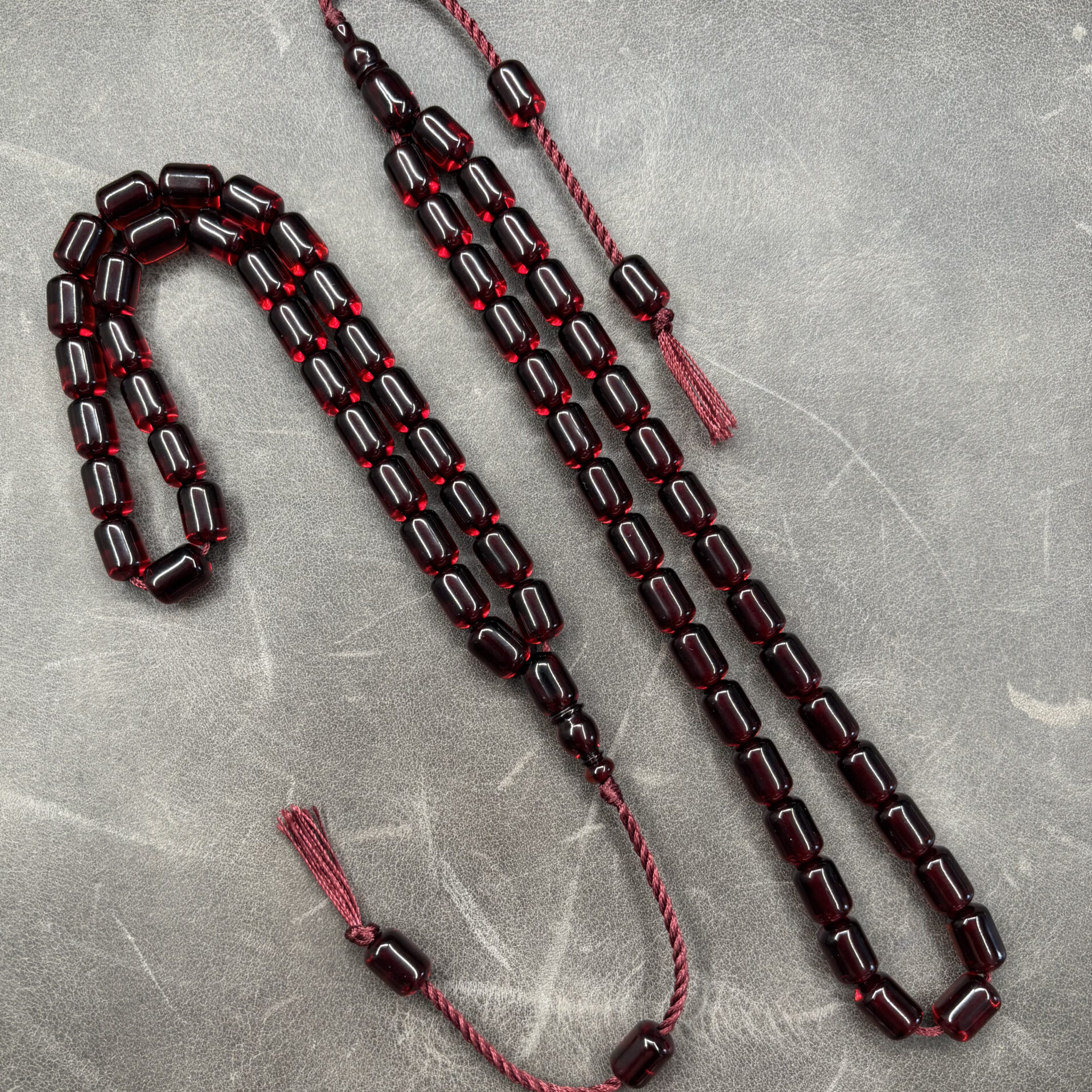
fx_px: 1106
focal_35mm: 31
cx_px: 542
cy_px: 609
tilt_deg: -85.9
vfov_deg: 52.4
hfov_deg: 52.5
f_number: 1.6
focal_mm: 5.96
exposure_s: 1/50
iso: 100
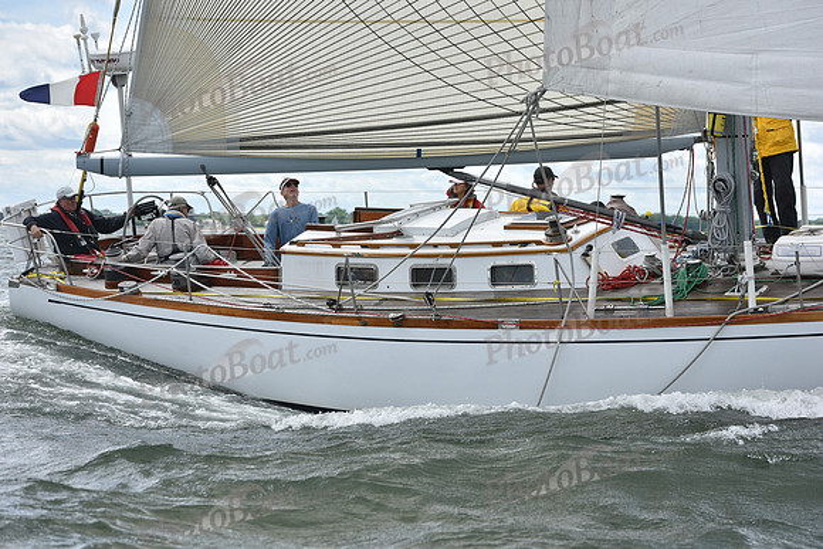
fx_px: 2104
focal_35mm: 92
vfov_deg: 14.9
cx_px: 412
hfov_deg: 22.1
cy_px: 274
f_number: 6.3
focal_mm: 92
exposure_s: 1/1250
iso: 320
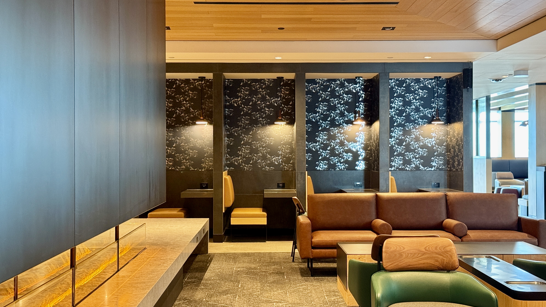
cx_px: 274
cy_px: 142
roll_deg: +0.1
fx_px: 767
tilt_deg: +0.5
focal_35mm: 53
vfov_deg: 22.6
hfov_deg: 39.2
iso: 400
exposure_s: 1/40
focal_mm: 6.76
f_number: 1.78
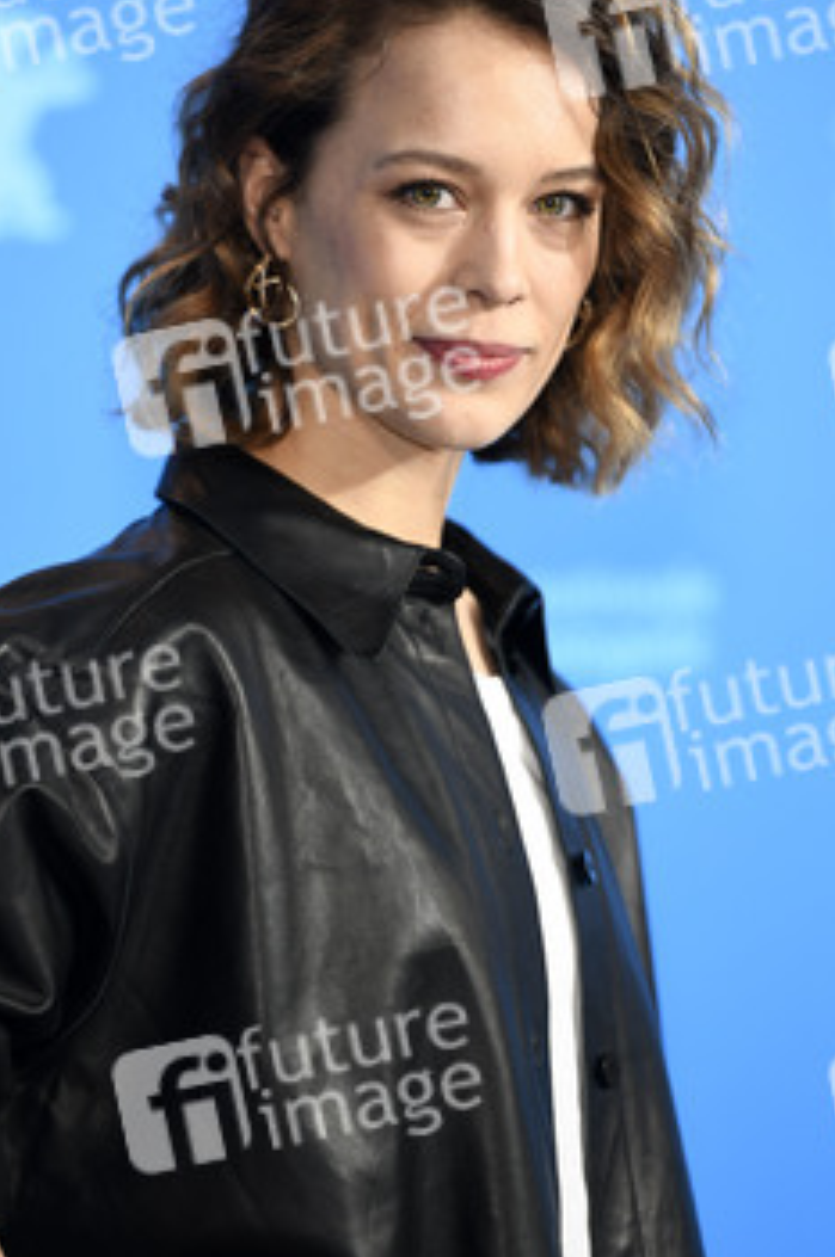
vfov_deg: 9.0
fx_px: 7955
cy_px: 552
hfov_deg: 6.0
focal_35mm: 228
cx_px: 401
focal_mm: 200
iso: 640
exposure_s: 1/400
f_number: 3.2
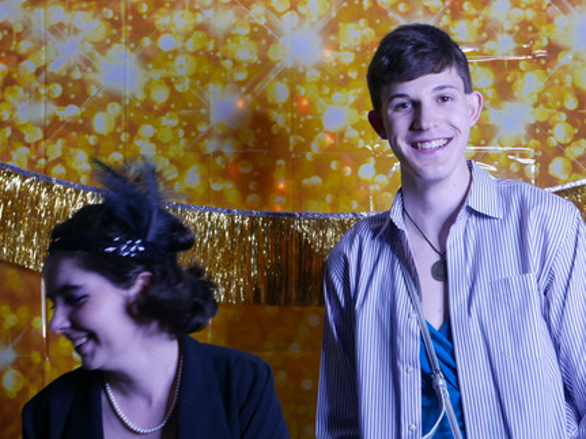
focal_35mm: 58
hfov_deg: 33.2
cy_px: 213
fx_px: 982
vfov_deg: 25.2
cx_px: 296
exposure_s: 1/100
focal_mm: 23.6
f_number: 2.8
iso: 640
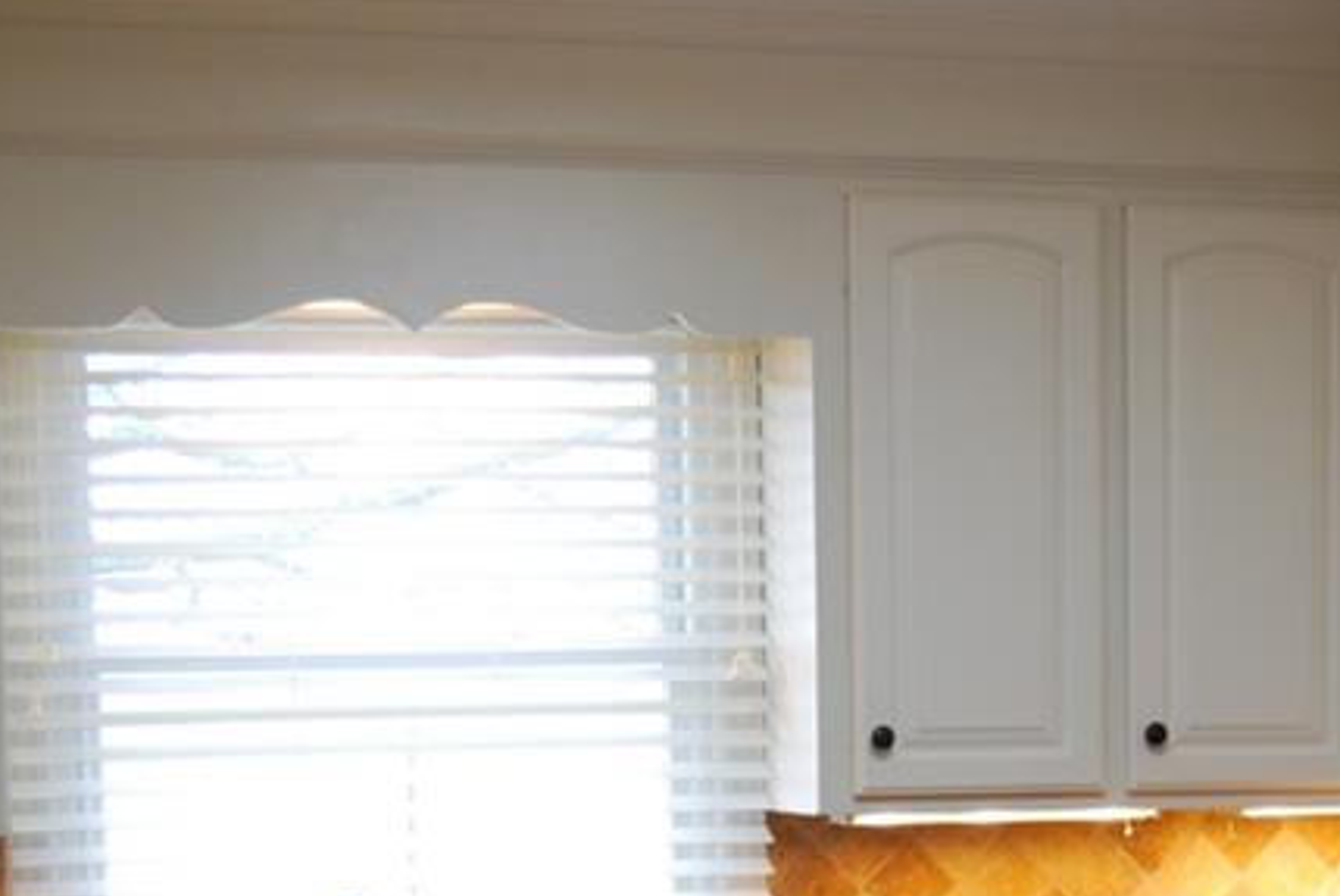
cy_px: 999
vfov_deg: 14.4
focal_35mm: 93
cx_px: 912
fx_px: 3465
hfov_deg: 21.8
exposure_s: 1/30
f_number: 4
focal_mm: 26
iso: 400
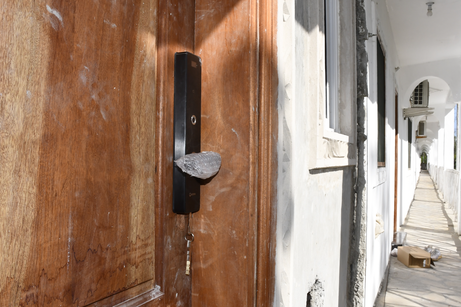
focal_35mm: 36
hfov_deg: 53.1
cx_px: 230
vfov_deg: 36.9
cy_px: 154
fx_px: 461
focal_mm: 18
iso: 500
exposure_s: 1/250
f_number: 18
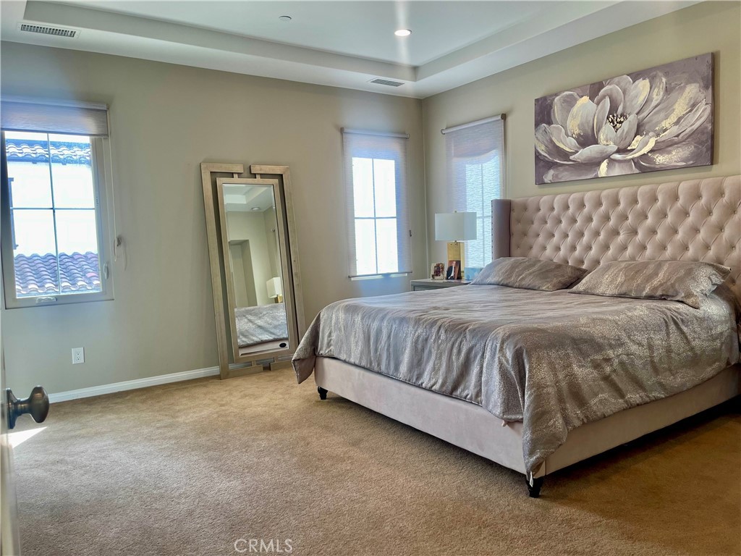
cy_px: 278
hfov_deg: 69.4
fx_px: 535
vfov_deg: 54.9
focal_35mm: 25
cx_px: 370
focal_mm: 5.1
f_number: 1.6
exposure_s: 1/120
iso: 80
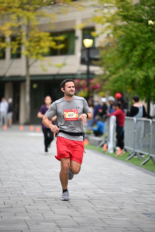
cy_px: 116
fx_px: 1129
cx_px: 78
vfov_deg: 11.7
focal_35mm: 175
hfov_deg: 7.9
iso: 640
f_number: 2.8
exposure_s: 1/2000
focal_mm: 175
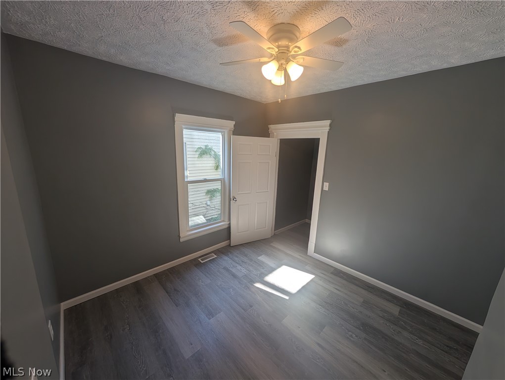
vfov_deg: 94.6
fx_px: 175
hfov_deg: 110.5
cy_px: 190
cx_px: 252
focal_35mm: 12
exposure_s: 1/162
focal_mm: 2.02
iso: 49
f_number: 1.7
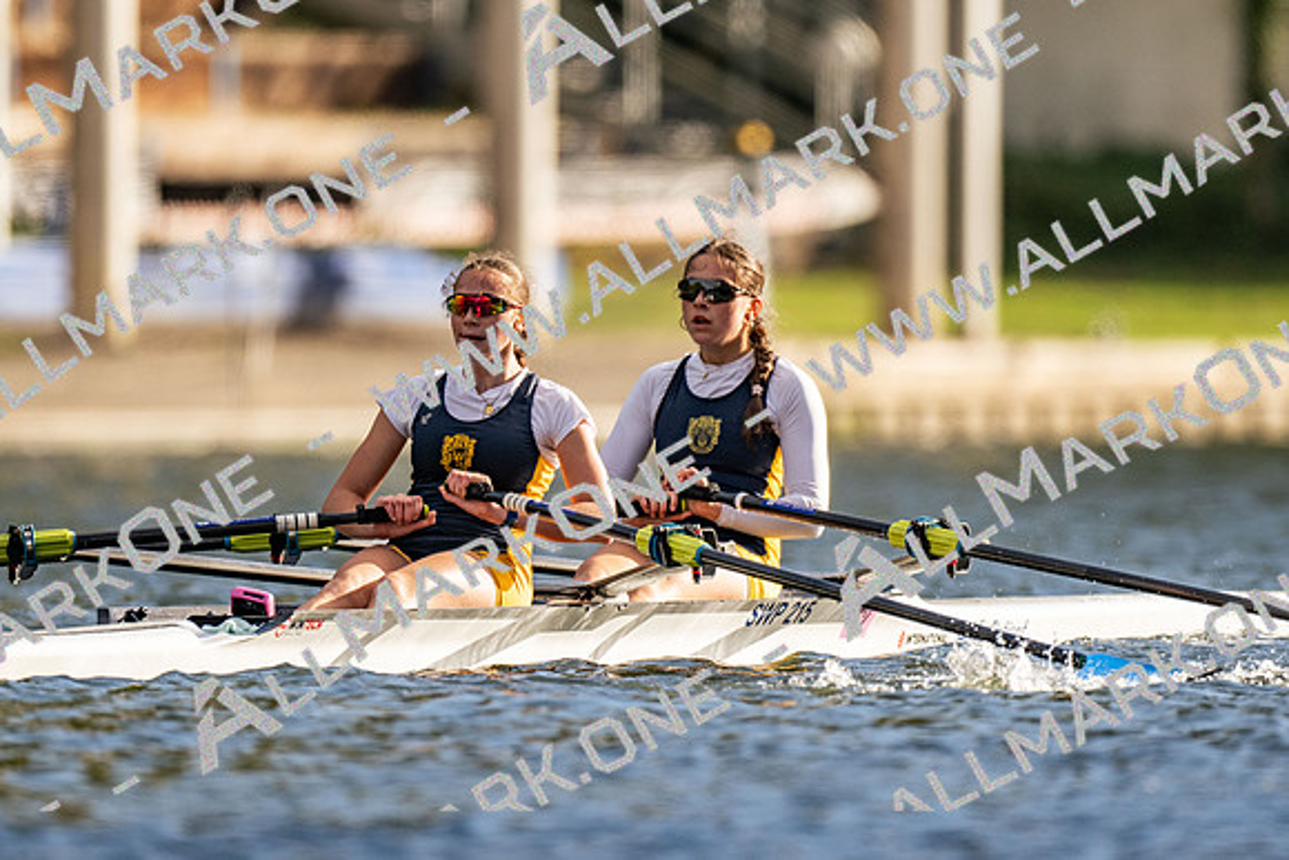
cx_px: 644
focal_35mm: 900
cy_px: 430
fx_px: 32248
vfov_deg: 1.5
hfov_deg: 2.3
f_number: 4
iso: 180
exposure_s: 1/2500
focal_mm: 600
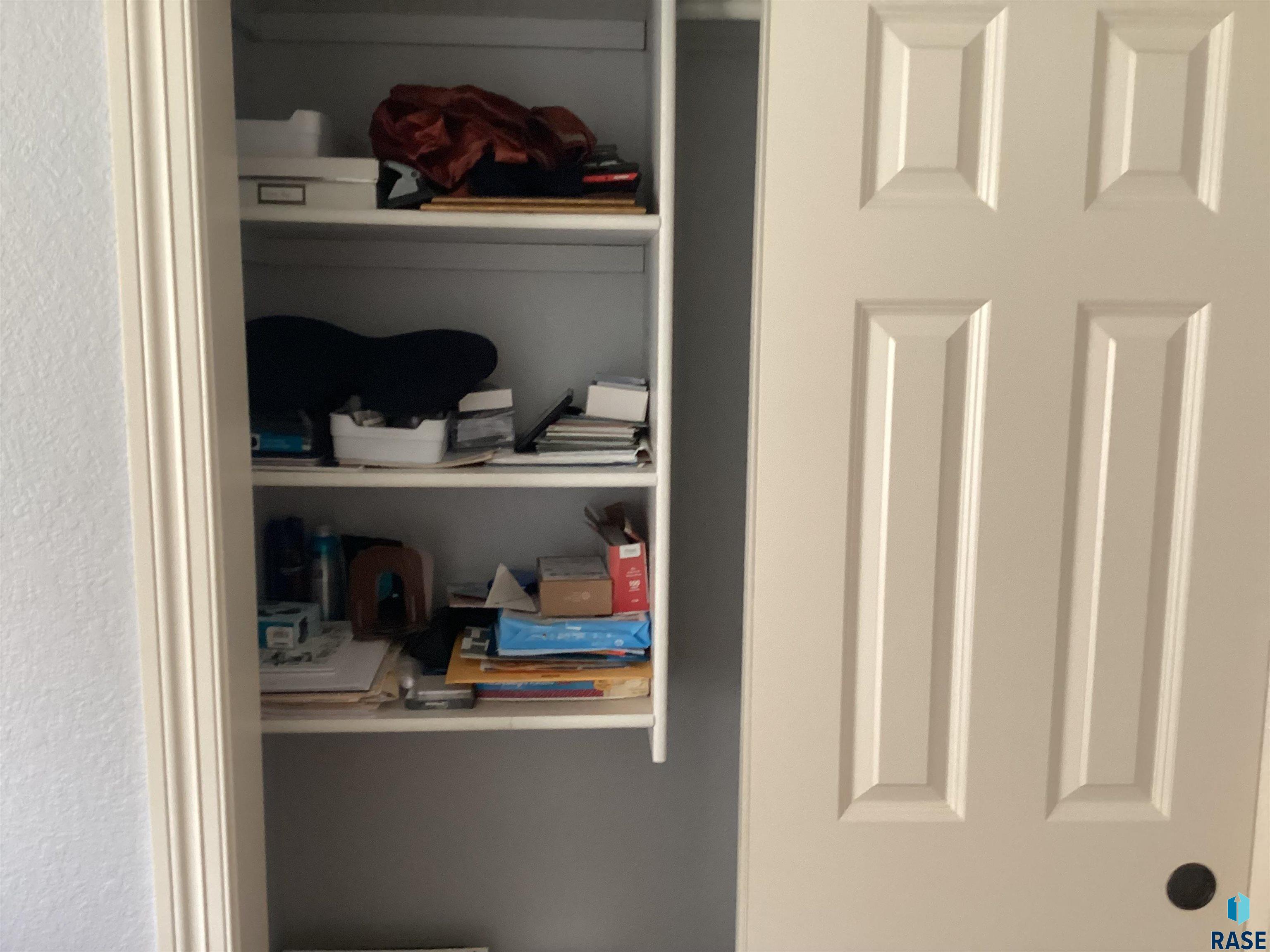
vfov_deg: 45.4
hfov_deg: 58.4
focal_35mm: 31
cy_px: 476
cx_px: 635
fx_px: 1137
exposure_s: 1/40
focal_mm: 3.3
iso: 250
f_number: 2.4
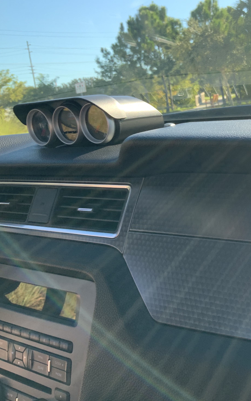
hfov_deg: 28.8
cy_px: 200
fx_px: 460
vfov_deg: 47.2
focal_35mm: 42
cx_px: 247
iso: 16
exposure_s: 1/178
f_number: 1.8
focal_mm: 3
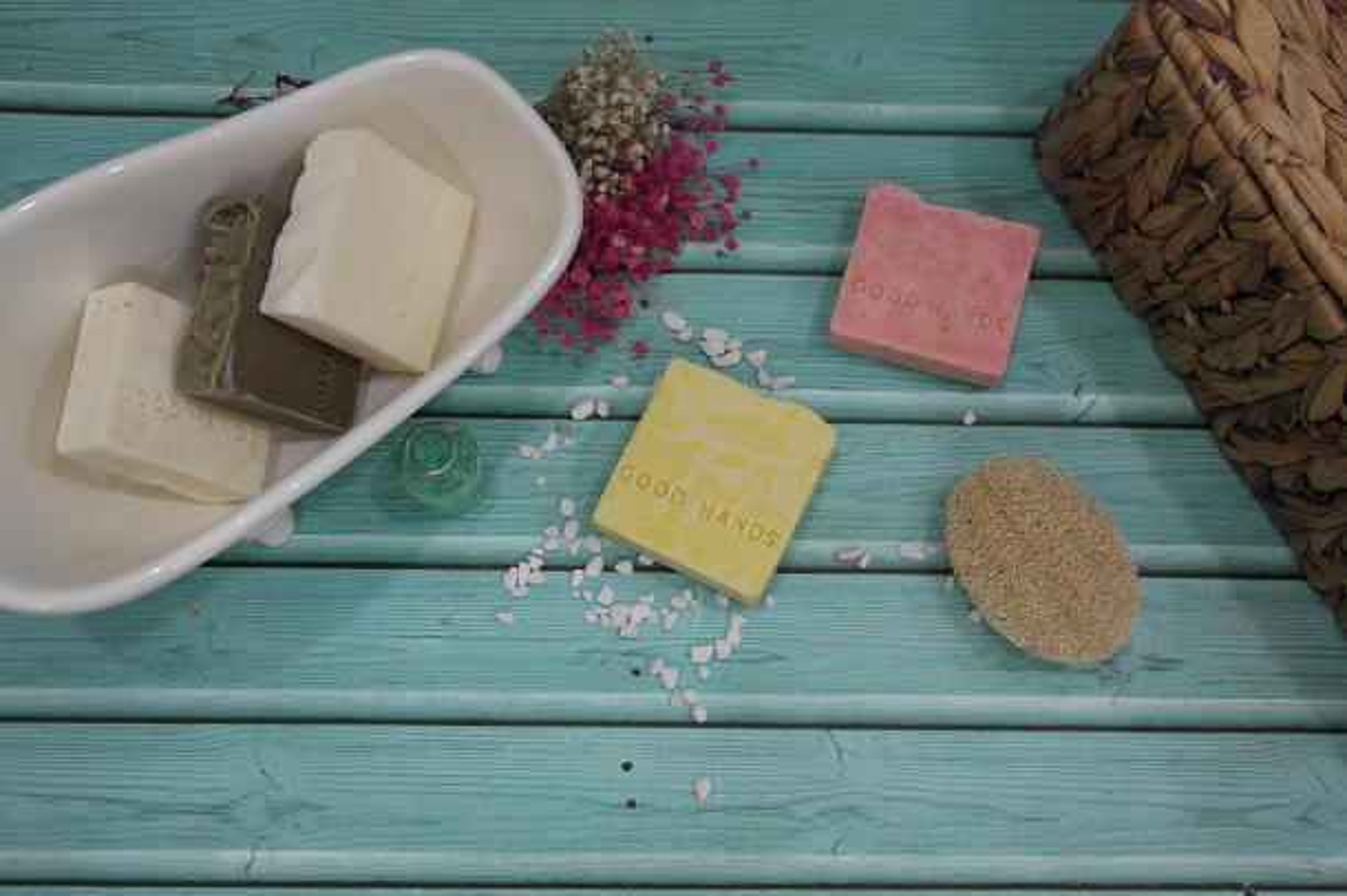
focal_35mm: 43
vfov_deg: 31.2
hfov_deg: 45.5
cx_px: 674
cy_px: 448
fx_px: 1608
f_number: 4
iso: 400
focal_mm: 28
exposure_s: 1/50
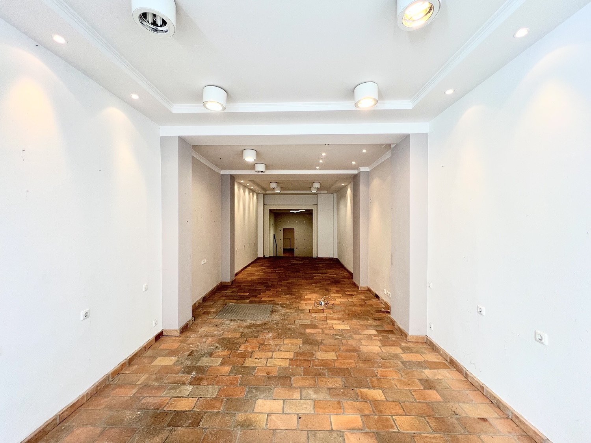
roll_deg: +0.1
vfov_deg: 89.9
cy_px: 222
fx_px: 222
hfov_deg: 106.2
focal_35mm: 13
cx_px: 296
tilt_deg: +0.2
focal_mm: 1.57
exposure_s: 1/100
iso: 160
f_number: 1.8
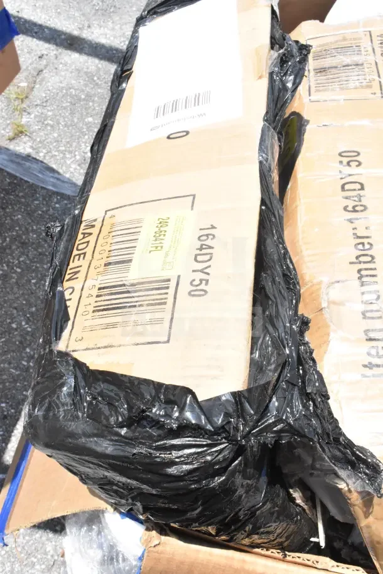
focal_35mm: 34
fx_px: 551
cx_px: 192
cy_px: 287
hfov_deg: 38.4
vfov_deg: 55.1
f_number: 20
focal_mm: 23
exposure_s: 1/1600
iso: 6400
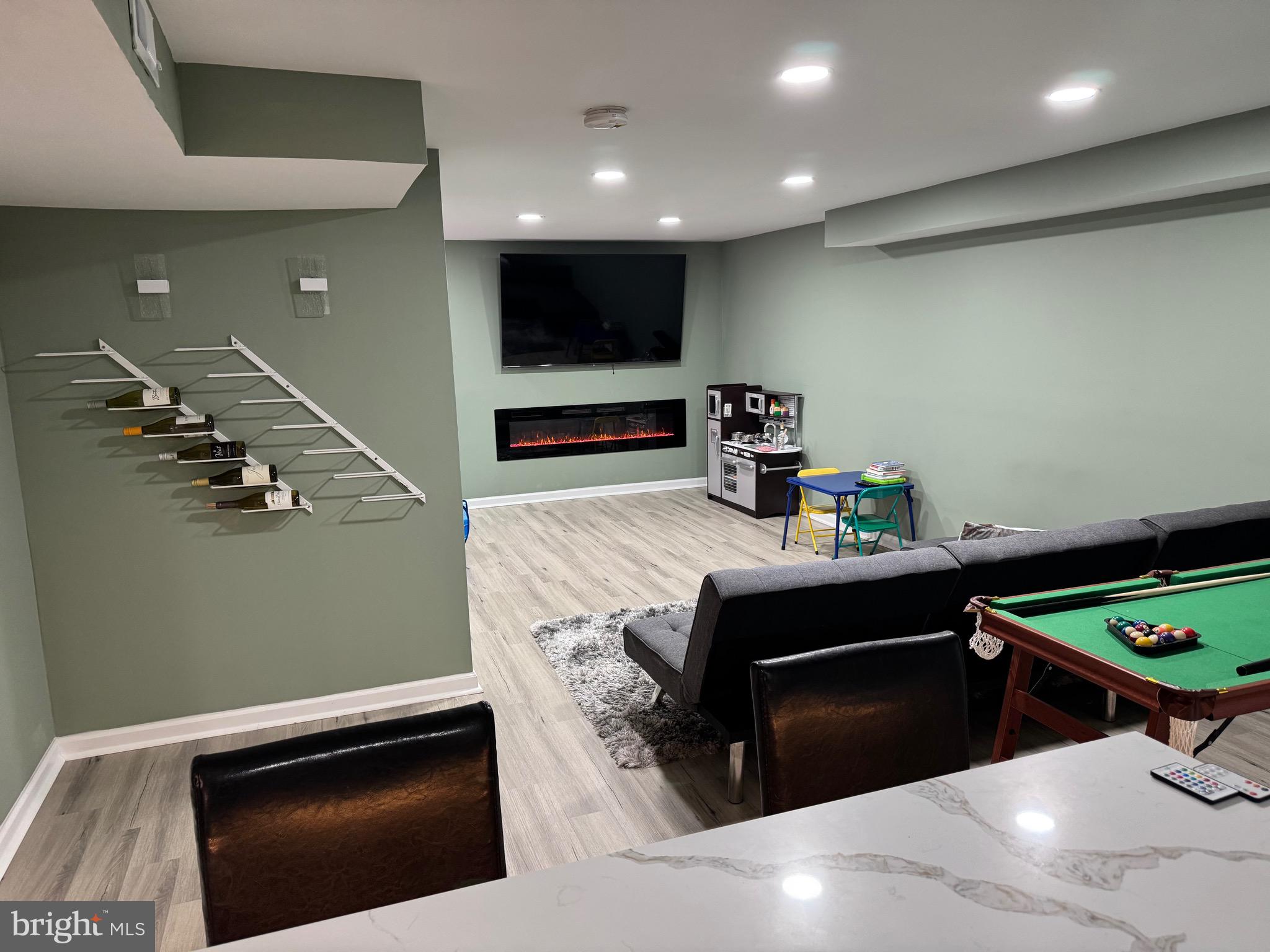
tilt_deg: -9.9
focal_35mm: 24
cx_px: 635
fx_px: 881
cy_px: 476
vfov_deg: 56.8
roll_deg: +1.5
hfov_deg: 71.6
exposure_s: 1/60
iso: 250
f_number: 1.78
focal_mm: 6.76
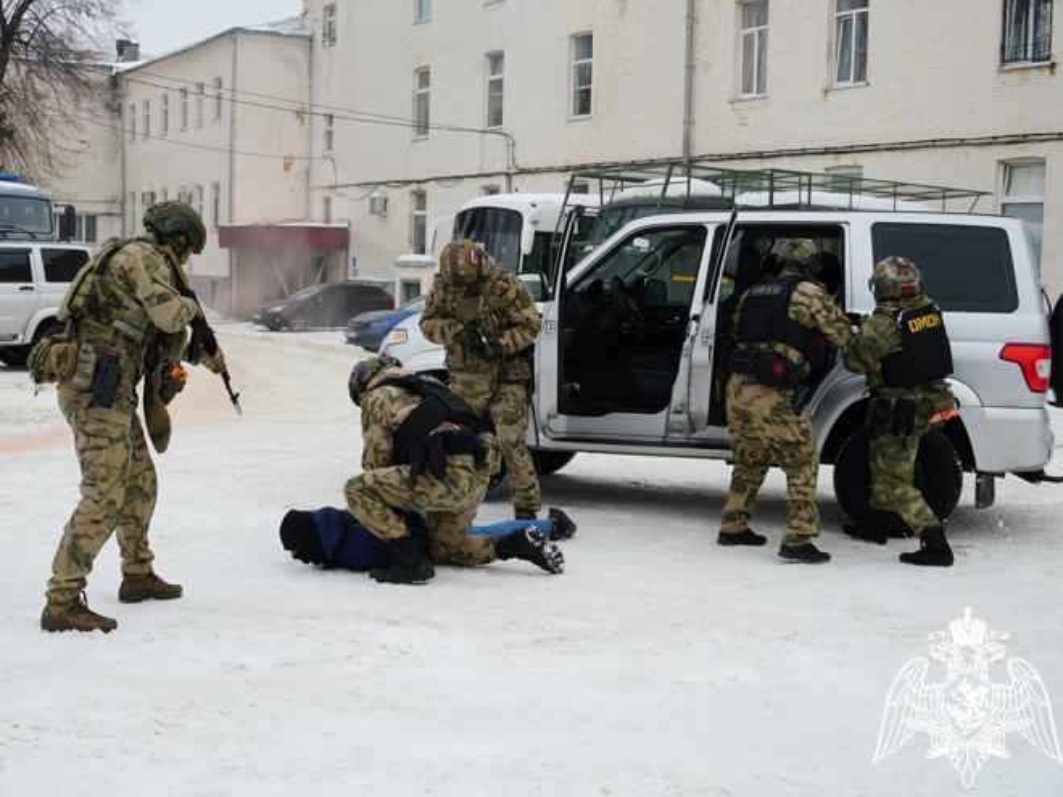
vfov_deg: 30.5
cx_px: 475
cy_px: 401
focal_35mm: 48
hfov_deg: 40.0
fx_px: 1460
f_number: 5
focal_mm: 29
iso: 100
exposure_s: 1/320
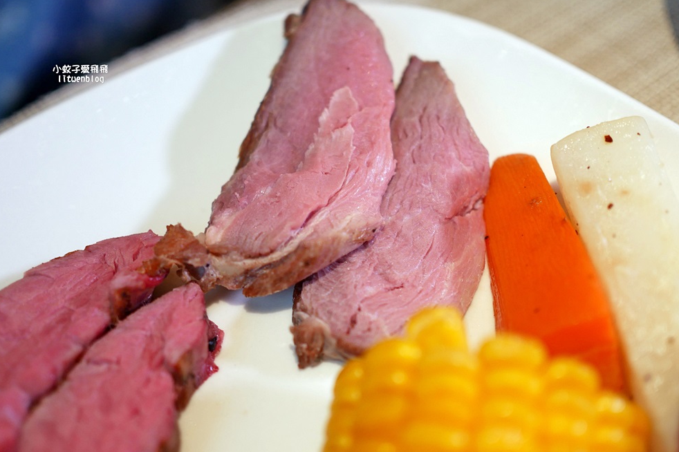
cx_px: 338
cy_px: 202
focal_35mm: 53
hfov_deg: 37.5
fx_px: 999
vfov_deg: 25.5
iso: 250
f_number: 1.8
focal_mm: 25
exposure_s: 1/60
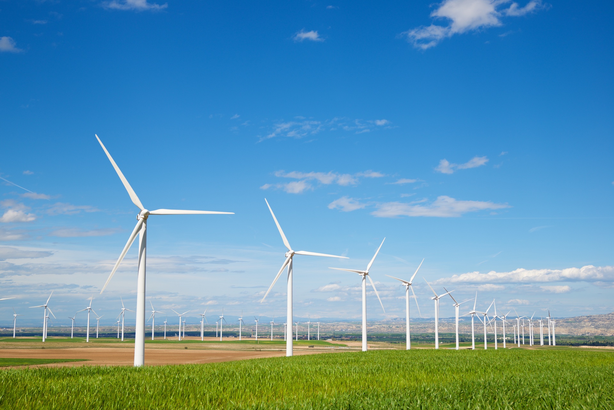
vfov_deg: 26.0
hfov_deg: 38.2
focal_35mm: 52
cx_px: 307
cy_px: 205
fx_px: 887
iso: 100
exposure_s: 1/500
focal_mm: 52
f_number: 8
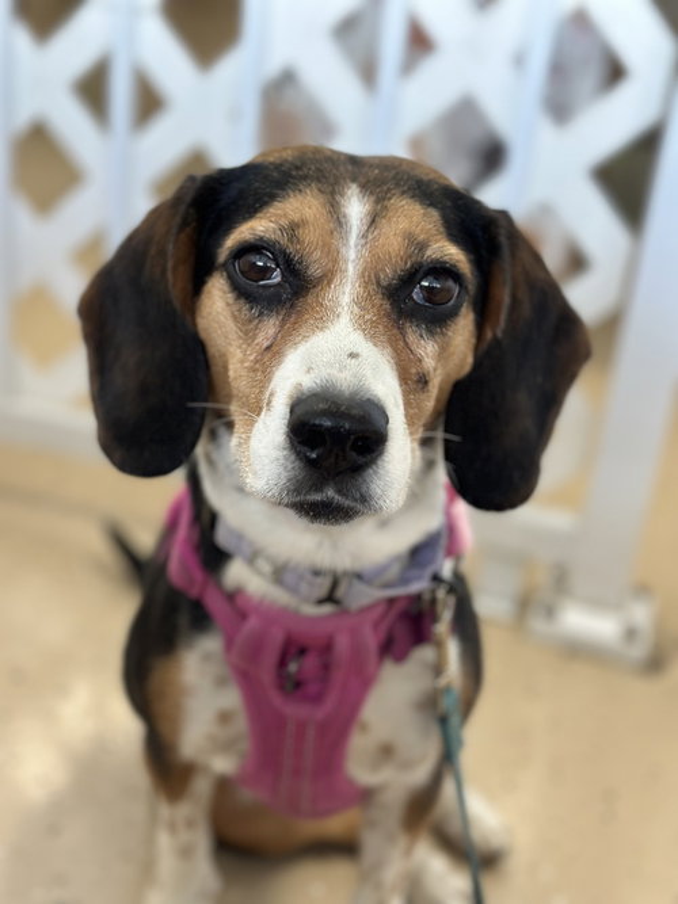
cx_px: 339
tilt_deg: -22.9
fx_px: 1254
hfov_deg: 30.3
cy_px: 452
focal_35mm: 48
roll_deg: -8.4
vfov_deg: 39.7
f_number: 1.78
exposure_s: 1/120
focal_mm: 6.86
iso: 160
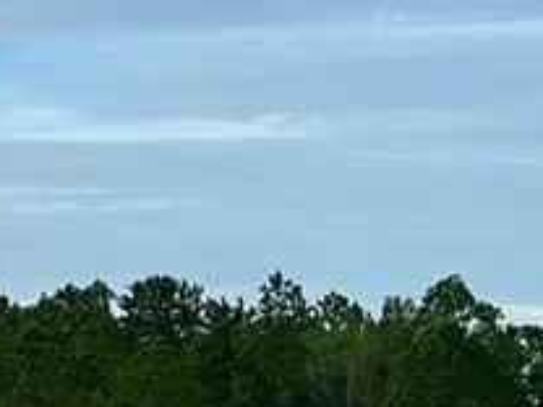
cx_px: -864
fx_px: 3137
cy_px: 292
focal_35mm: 200
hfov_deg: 8.8
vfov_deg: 7.4
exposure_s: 1/3571
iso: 50
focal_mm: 5.7
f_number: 1.5
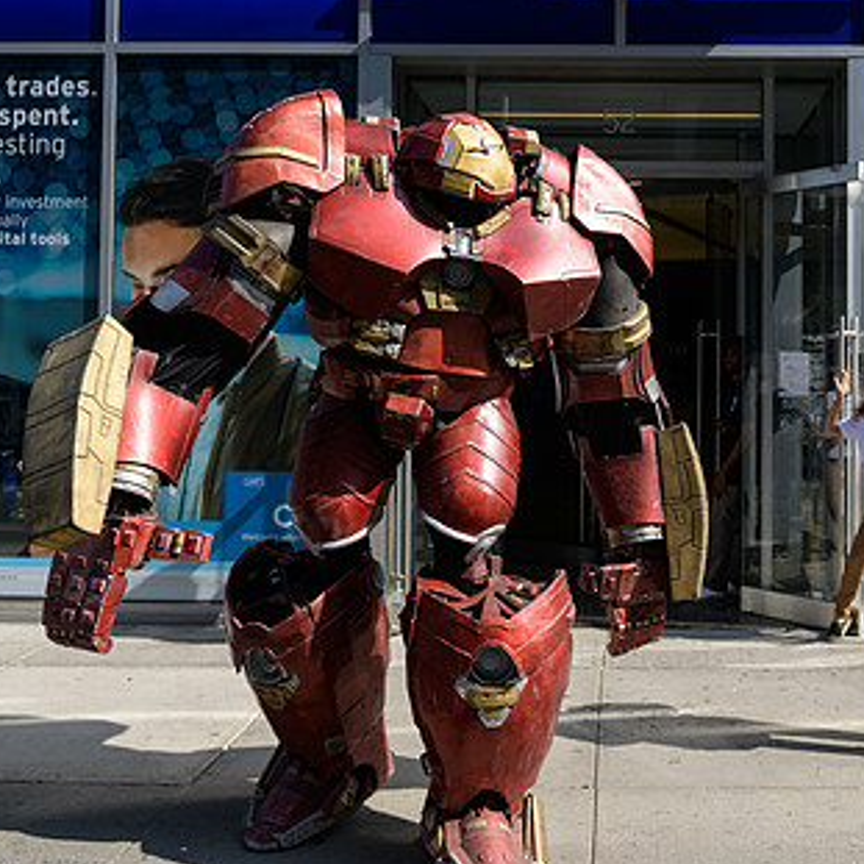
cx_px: 628
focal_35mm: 38
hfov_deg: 42.7
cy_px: 346
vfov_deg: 43.6
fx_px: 1073
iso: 200
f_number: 3.2
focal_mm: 24
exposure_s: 1/2500
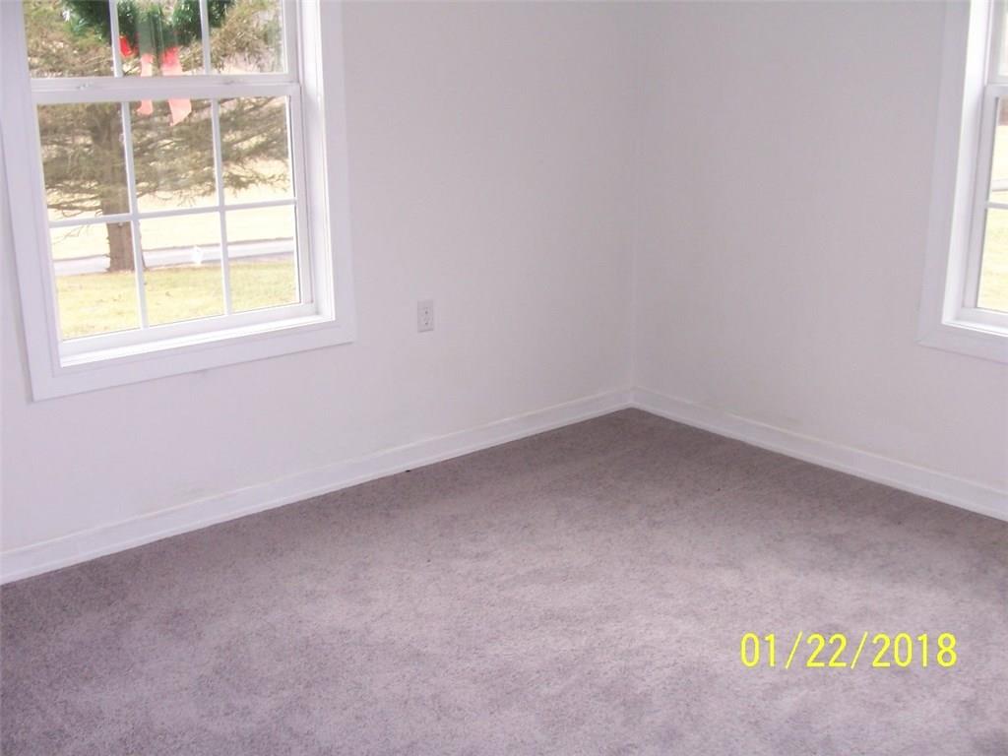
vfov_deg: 40.7
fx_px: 1019
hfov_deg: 52.6
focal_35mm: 35
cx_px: 504
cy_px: 378
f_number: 2.8
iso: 140
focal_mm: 6
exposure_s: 1/60
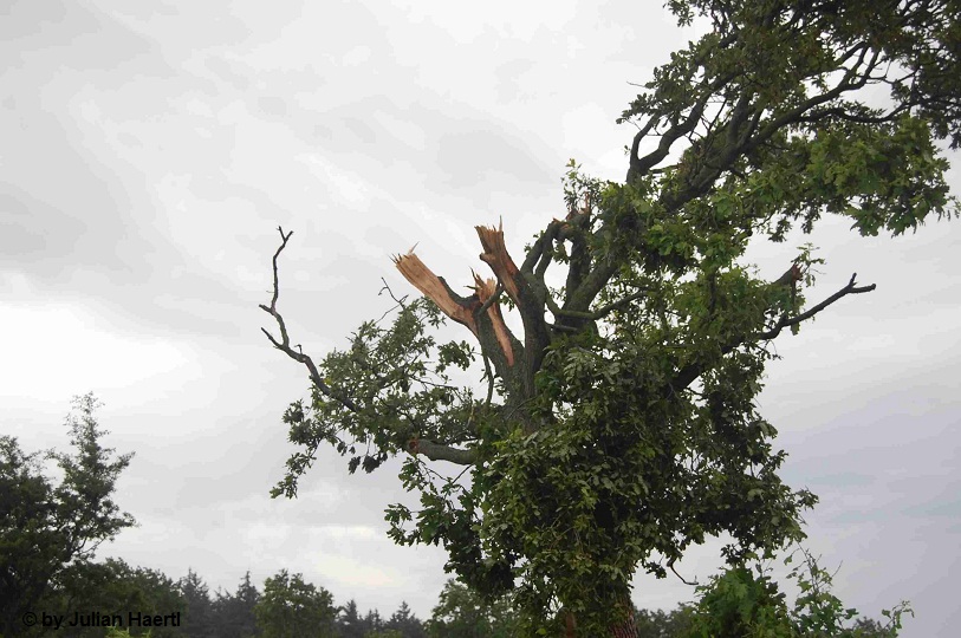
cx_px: 480
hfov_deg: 31.9
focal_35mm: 63
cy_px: 319
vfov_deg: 21.5
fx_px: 1680
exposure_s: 1/160
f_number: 6.3
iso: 200
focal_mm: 42
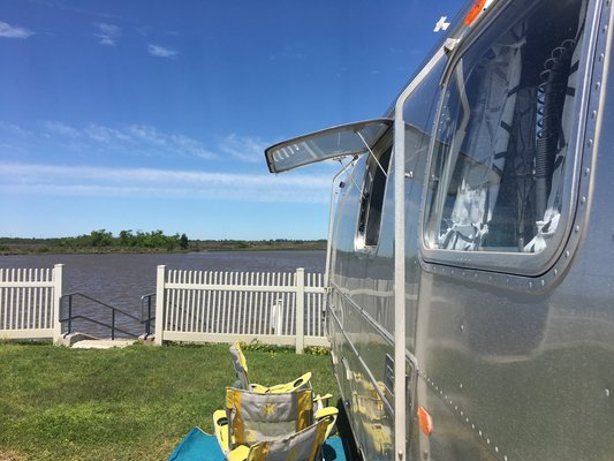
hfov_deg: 61.6
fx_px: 515
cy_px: 230
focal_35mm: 29
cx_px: 307
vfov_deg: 48.2
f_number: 2.2
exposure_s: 1/2404
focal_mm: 4.15
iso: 25
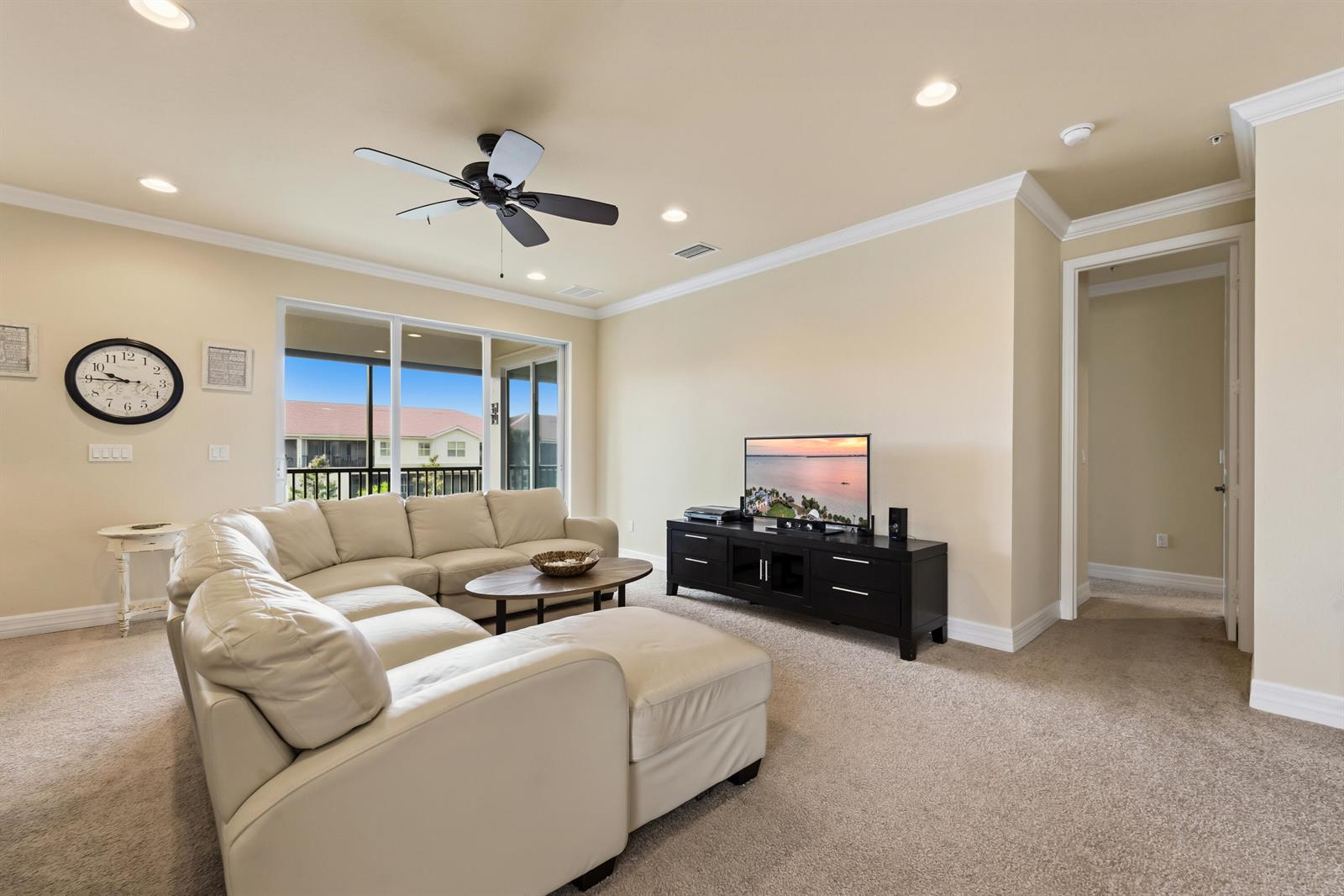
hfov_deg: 104.3
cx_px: 672
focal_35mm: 14
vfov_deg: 81.2
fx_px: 523
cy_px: 448
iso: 250
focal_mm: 14
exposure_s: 1/1.25
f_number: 9
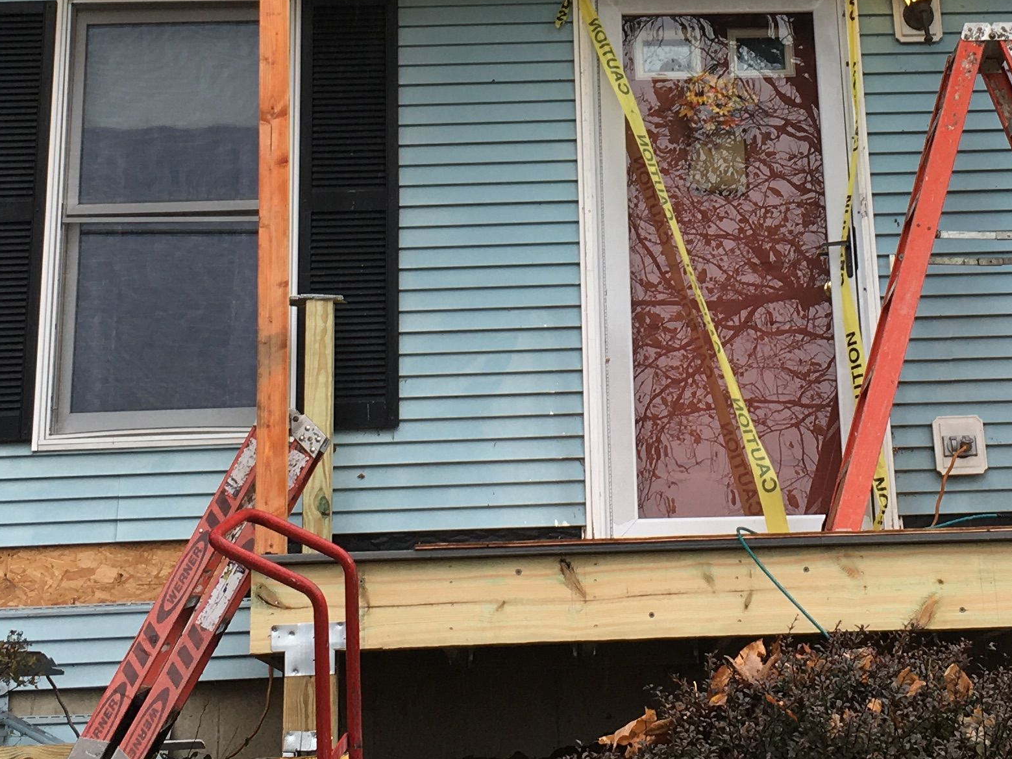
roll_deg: +2.6
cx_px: 637
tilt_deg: +20.2
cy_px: 16
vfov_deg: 19.1
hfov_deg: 25.9
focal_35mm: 75
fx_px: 2192
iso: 25
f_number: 2.2
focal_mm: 4.15
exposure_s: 1/126
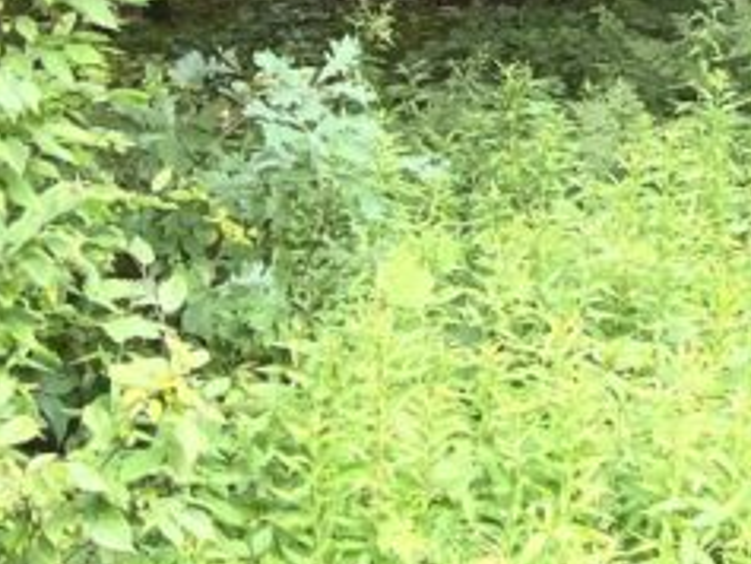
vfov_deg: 12.1
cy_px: -272
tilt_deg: +1.8
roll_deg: -0.3
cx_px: 873
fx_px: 2540
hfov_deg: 16.2
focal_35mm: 117
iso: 64
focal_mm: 5.7
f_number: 1.5
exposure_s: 1/121
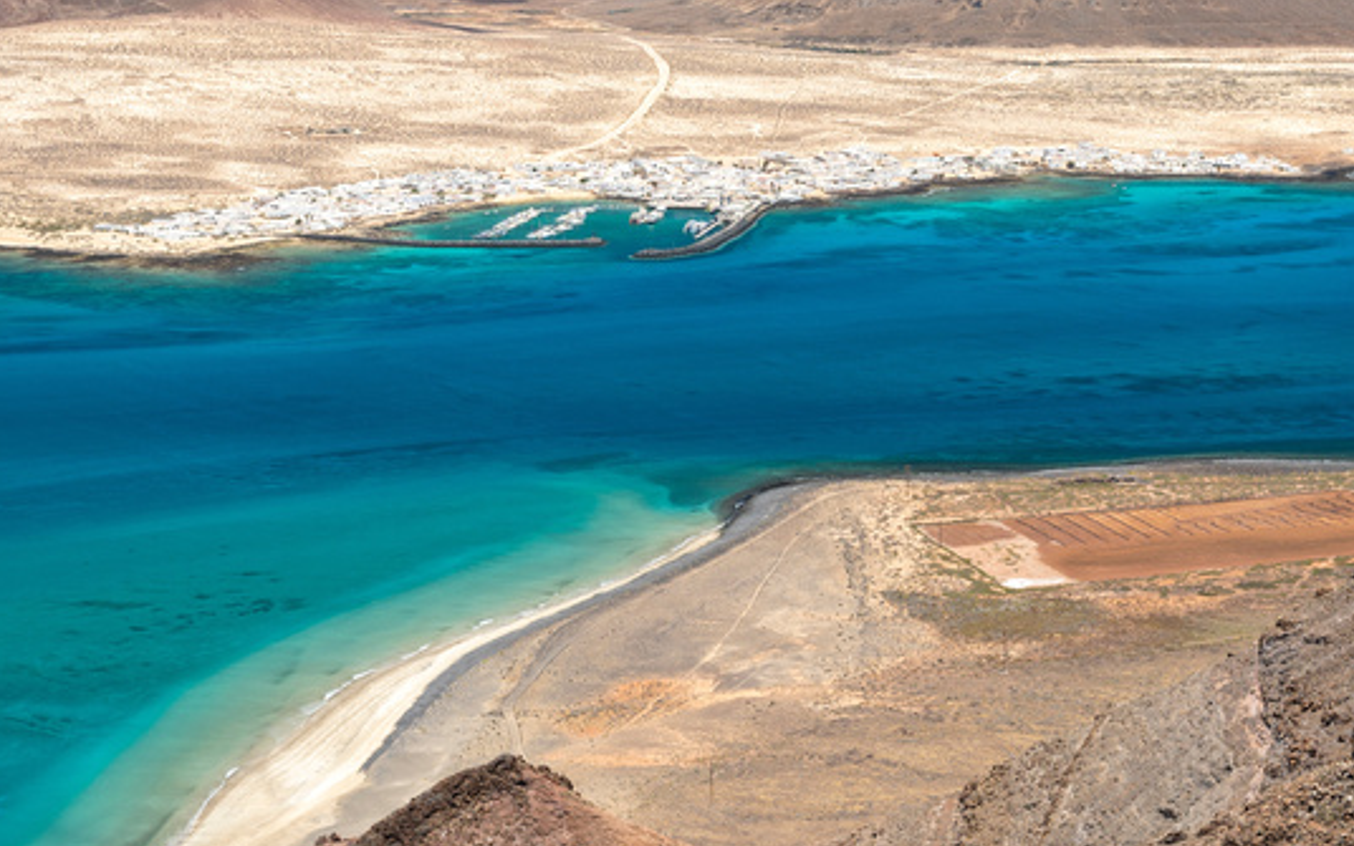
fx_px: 3506
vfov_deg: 13.6
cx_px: 784
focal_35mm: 95
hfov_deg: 21.8
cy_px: 62
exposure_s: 1/125
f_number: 9
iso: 100
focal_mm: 50
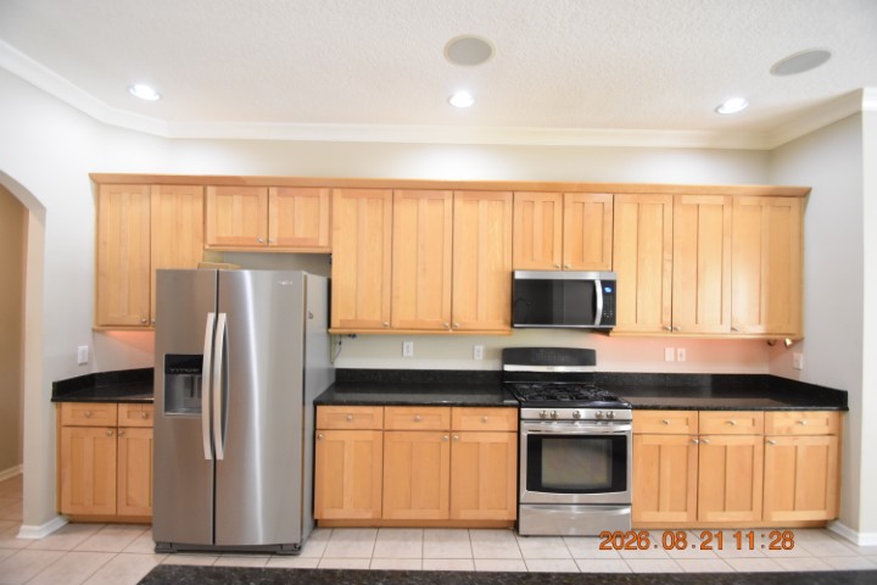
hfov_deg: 100.4
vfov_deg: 77.3
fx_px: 365
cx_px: 438
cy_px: 292
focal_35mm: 15
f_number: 3.5
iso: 1800
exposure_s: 1/60
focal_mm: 10
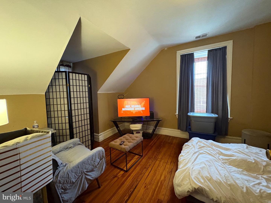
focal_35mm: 14
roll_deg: +1.7
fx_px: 110
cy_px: 102
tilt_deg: -3.5
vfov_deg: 85.7
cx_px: 136
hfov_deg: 102.1
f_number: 2.2
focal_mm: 2.22
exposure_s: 1/30
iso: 800
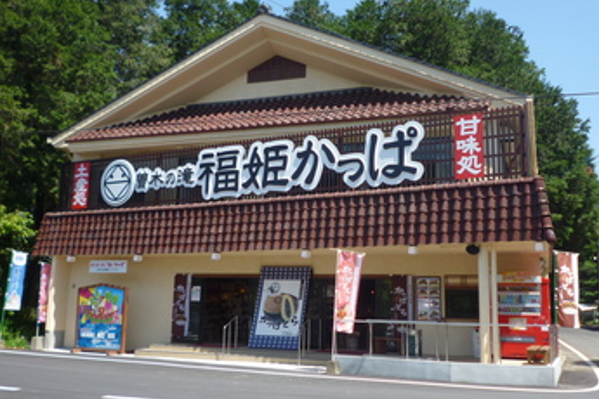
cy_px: 193
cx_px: 297
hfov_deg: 50.7
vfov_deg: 35.1
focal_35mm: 38
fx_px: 632
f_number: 2.8
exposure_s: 1/640
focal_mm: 4.4
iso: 80
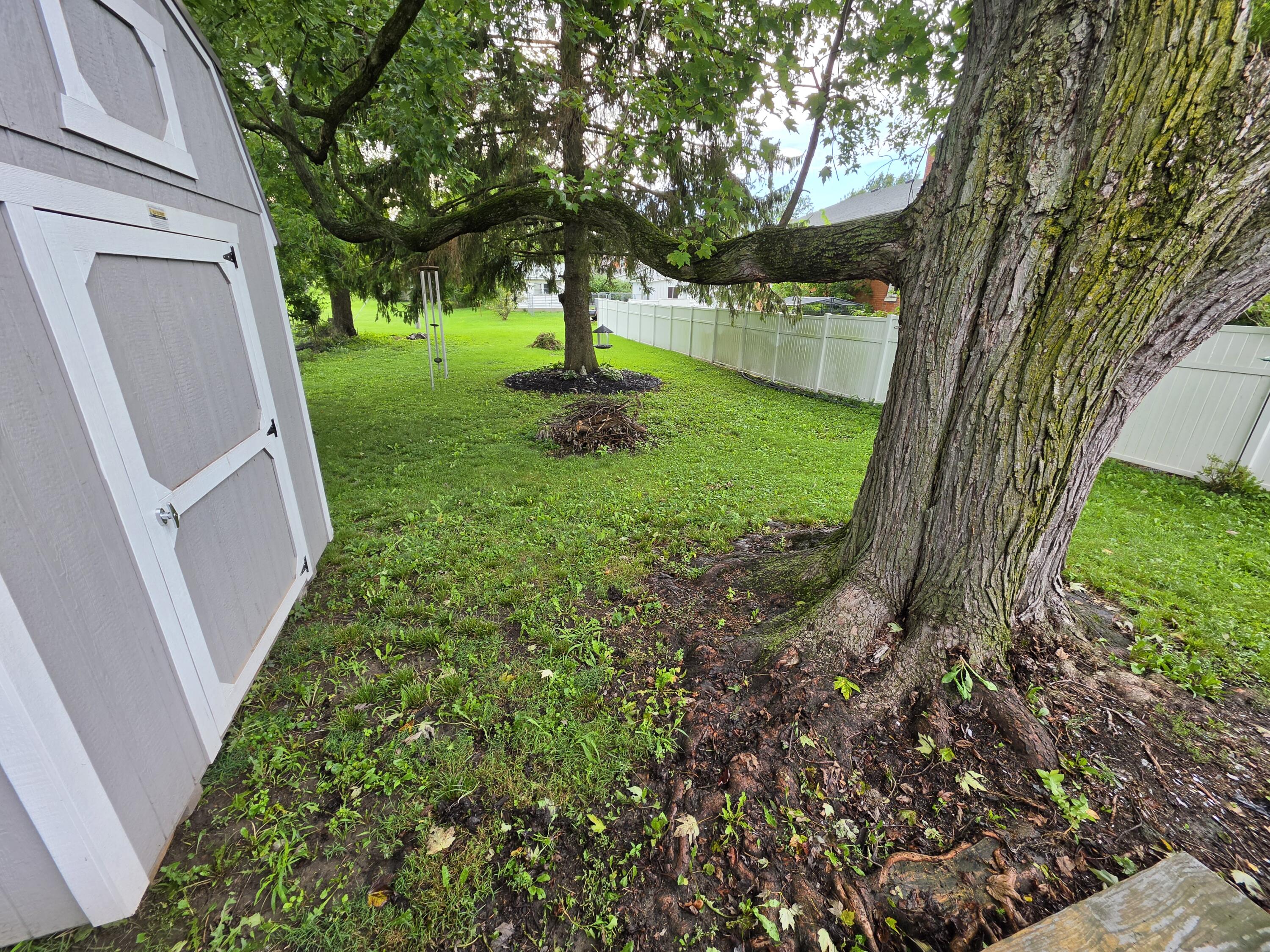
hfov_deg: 106.2
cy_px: 476
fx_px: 477
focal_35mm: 13
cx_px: 635
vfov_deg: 89.9
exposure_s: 1/120
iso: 25
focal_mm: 2.2
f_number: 1.9
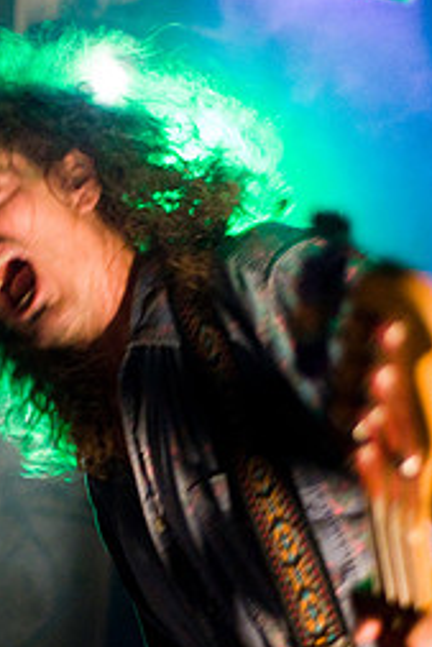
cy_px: 478
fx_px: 1438
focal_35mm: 80
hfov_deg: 17.1
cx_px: 179
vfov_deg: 25.1
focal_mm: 30
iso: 1000
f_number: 1.8
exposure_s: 1/60
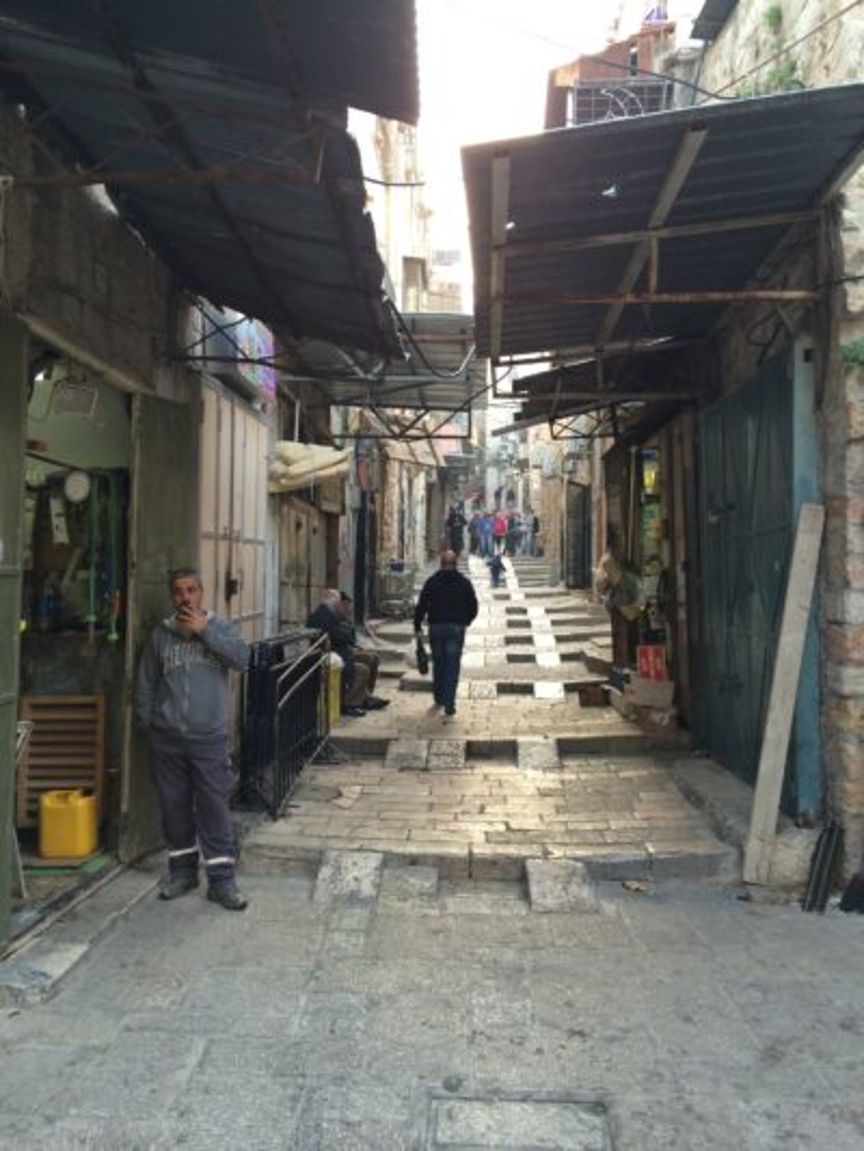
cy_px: 576
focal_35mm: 30
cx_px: 432
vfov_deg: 60.0
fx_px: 998
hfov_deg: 46.8
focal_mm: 4.12
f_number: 2.2
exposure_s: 1/30
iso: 40
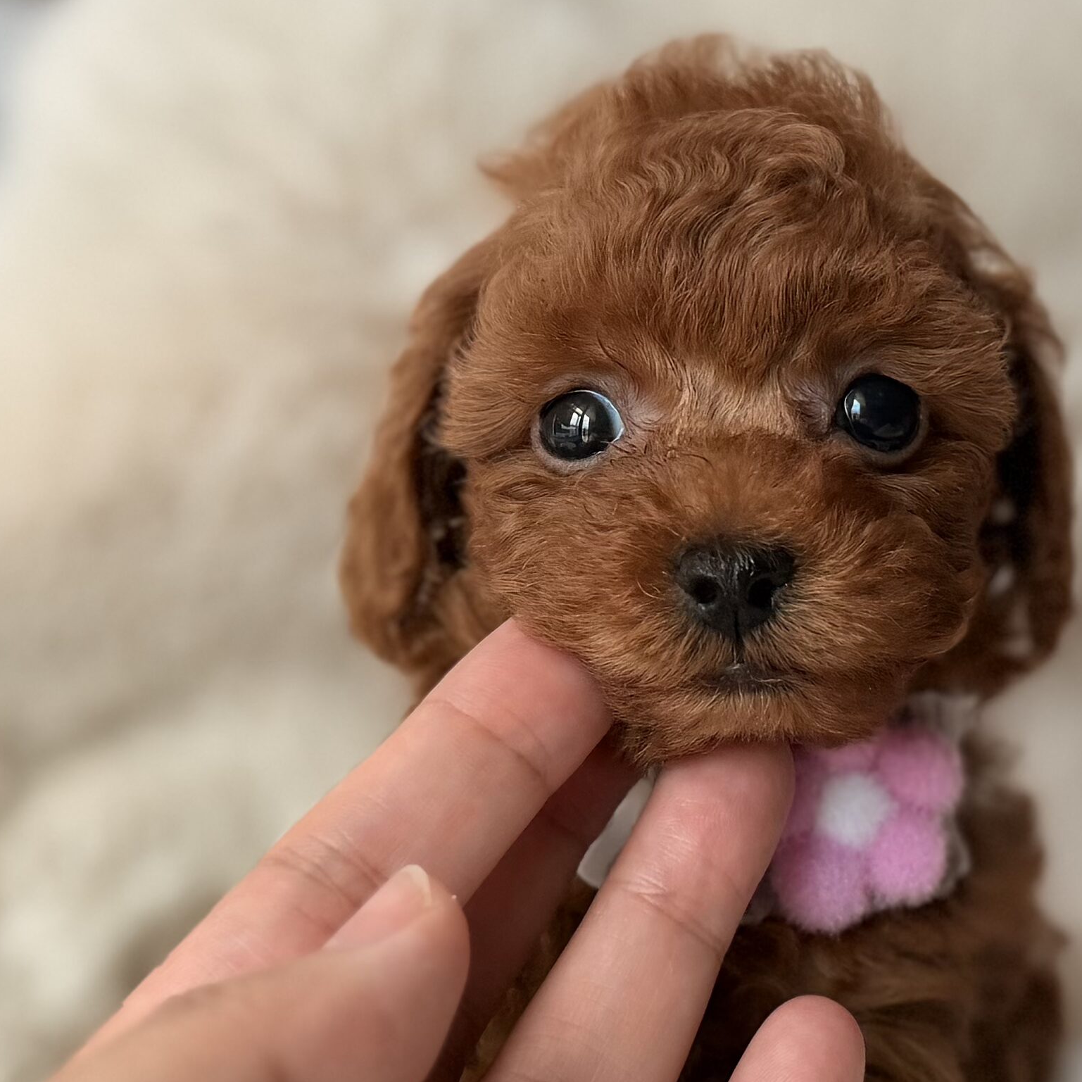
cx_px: 699
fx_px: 1026
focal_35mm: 29
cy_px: 540
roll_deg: -2.2
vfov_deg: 55.6
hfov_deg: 54.8
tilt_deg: -4.1
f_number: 1.78
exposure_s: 1/121
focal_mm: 6.76
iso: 100
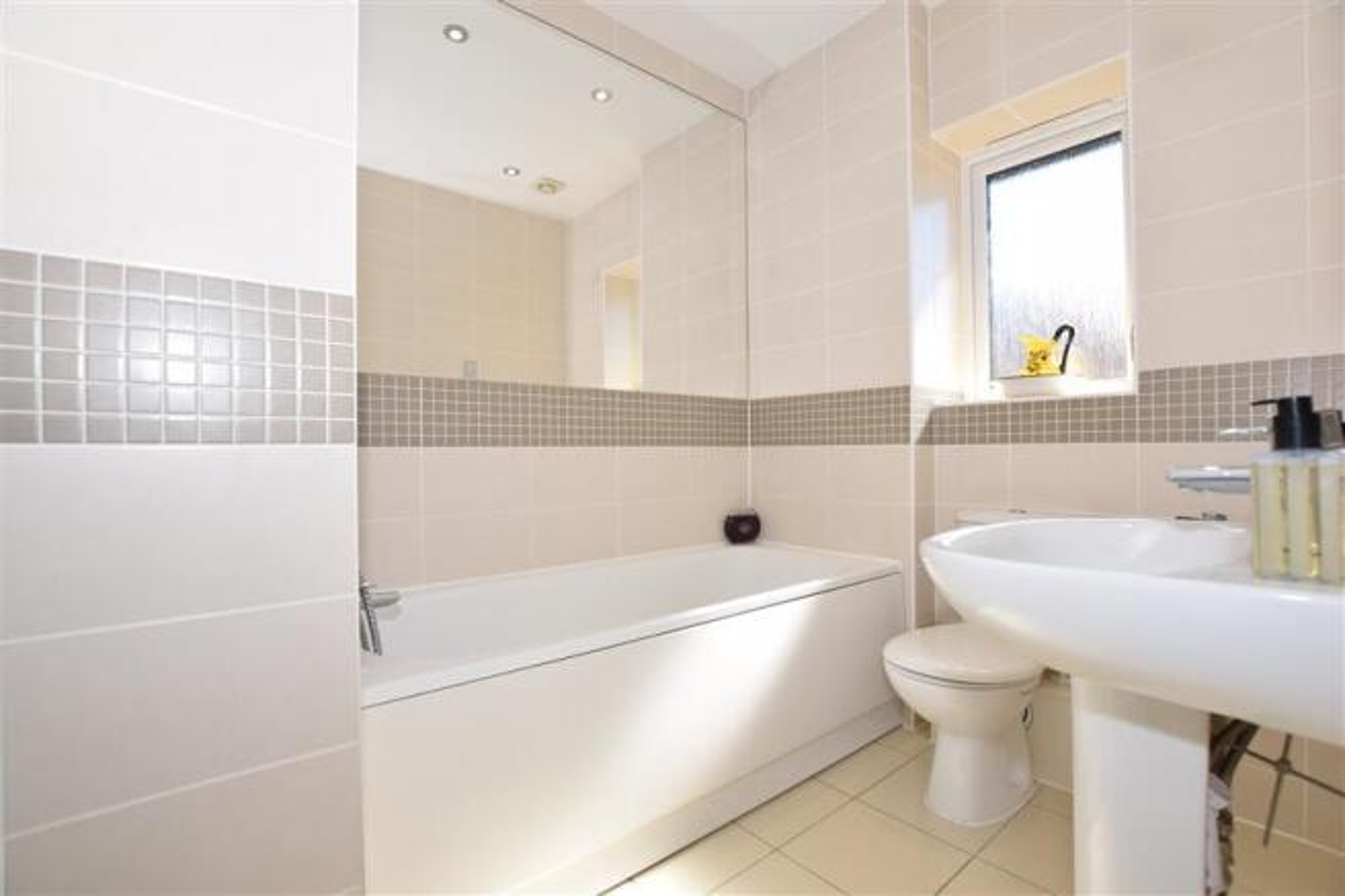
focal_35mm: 15
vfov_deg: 77.3
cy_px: 448
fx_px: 560
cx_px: 672
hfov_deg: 100.4
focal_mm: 10
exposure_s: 1/125
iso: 200
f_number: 5.6
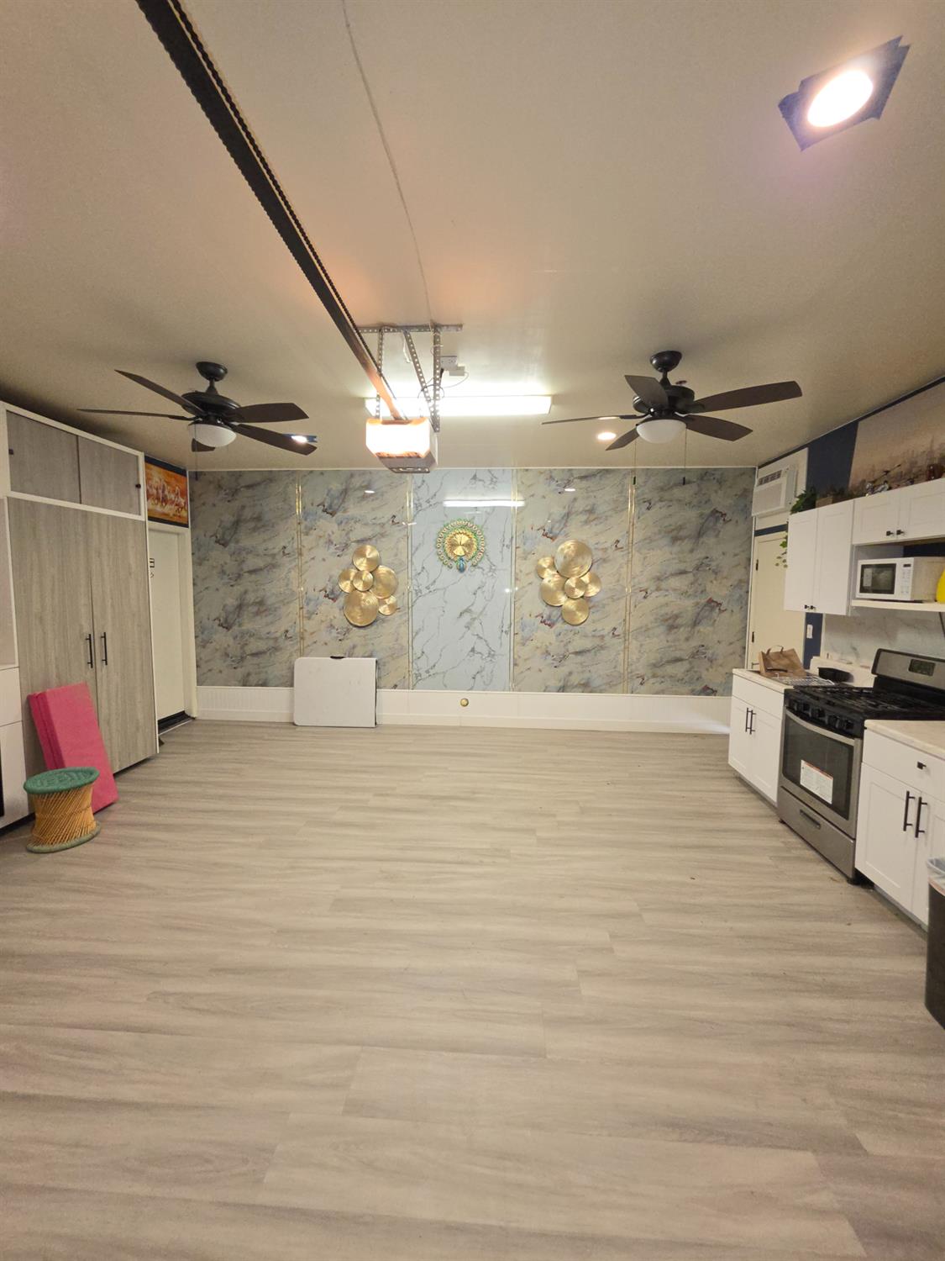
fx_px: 473
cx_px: 472
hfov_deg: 89.9
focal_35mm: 13
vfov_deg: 106.2
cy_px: 630
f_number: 1.9
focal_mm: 2.2
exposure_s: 1/60
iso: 200
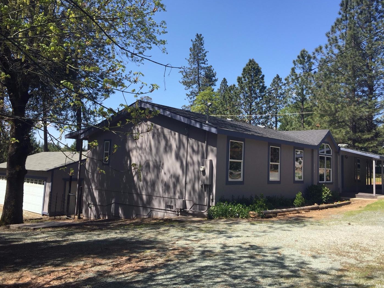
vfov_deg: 45.4
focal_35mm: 31
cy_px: 135
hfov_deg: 58.4
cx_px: 197
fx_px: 344
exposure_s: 1/1041
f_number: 2.2
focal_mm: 4.15
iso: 32
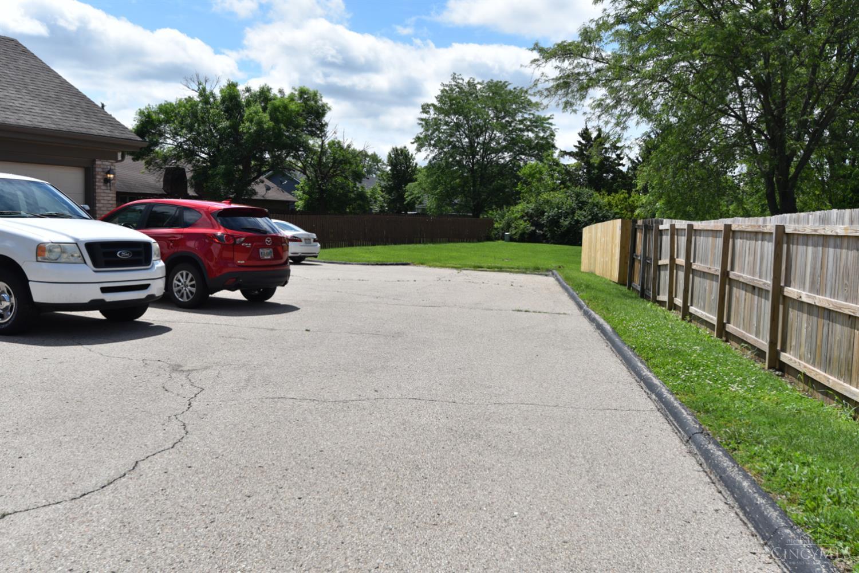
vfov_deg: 37.9
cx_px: 430
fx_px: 835
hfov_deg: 54.4
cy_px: 286
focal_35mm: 35
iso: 200
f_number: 10
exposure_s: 1/400
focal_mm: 35
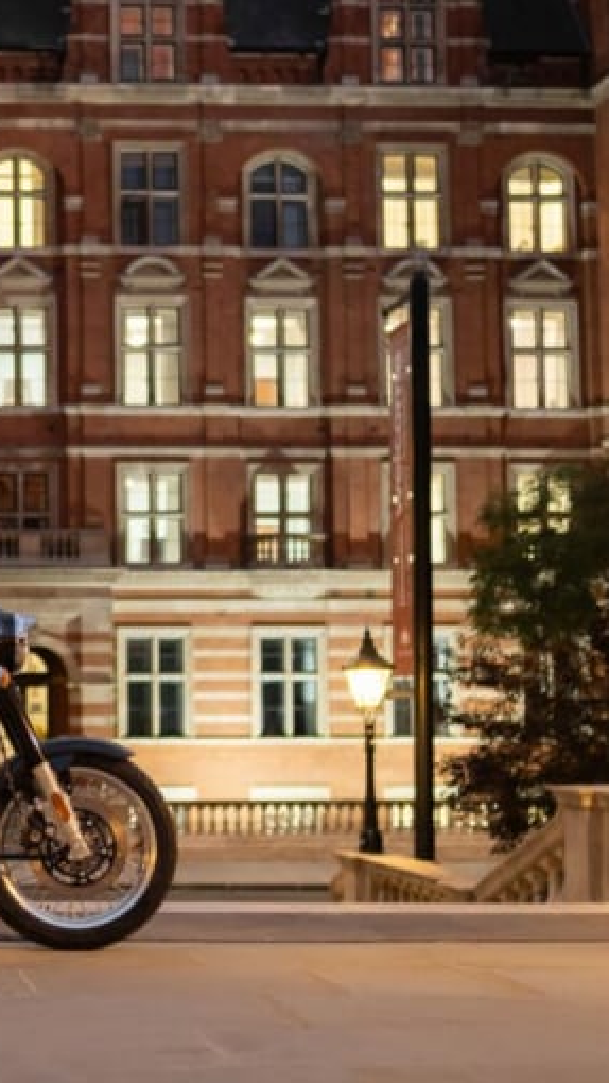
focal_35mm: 71
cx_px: -168
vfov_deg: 29.7
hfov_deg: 16.2
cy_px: 542
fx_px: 2038
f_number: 1.4
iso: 1000
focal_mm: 30
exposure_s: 1/60
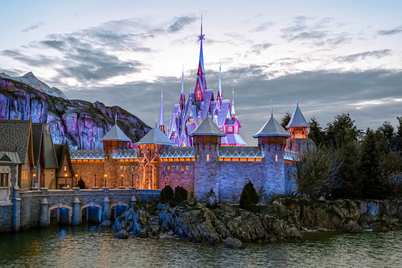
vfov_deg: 35.0
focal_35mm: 38
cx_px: 201
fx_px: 424
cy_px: 134
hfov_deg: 50.7
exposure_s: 1/3
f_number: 5
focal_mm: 38
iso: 250
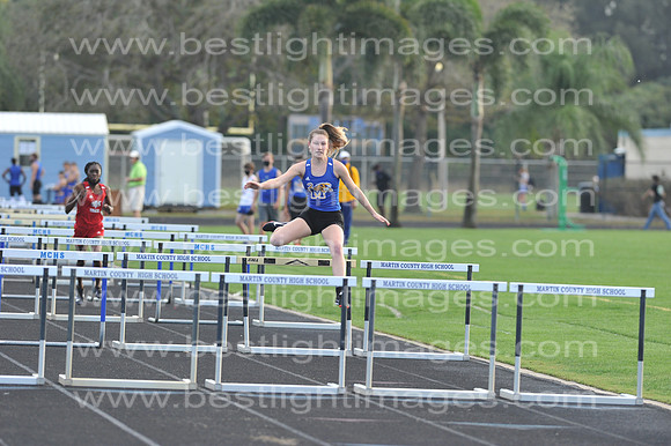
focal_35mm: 300
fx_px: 5588
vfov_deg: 4.6
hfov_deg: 6.9
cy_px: 223
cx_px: 336
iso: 800
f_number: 4.5
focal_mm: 300
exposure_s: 1/1000
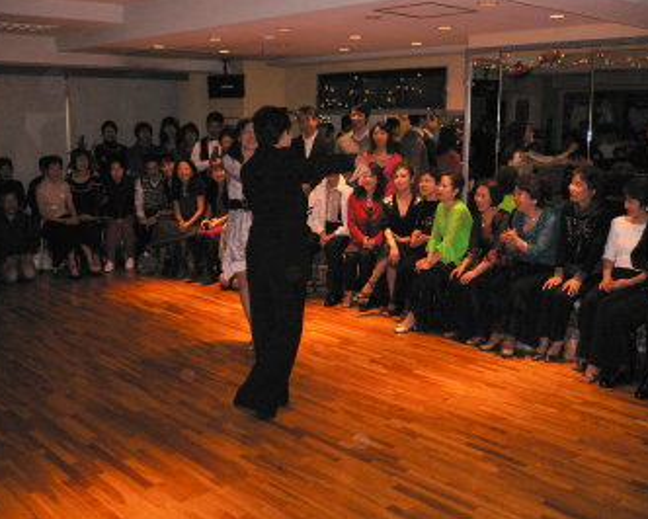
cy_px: 258
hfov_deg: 49.1
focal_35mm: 37
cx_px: 324
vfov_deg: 40.2
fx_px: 710
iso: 400
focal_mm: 5.8
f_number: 2.8
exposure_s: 1/60
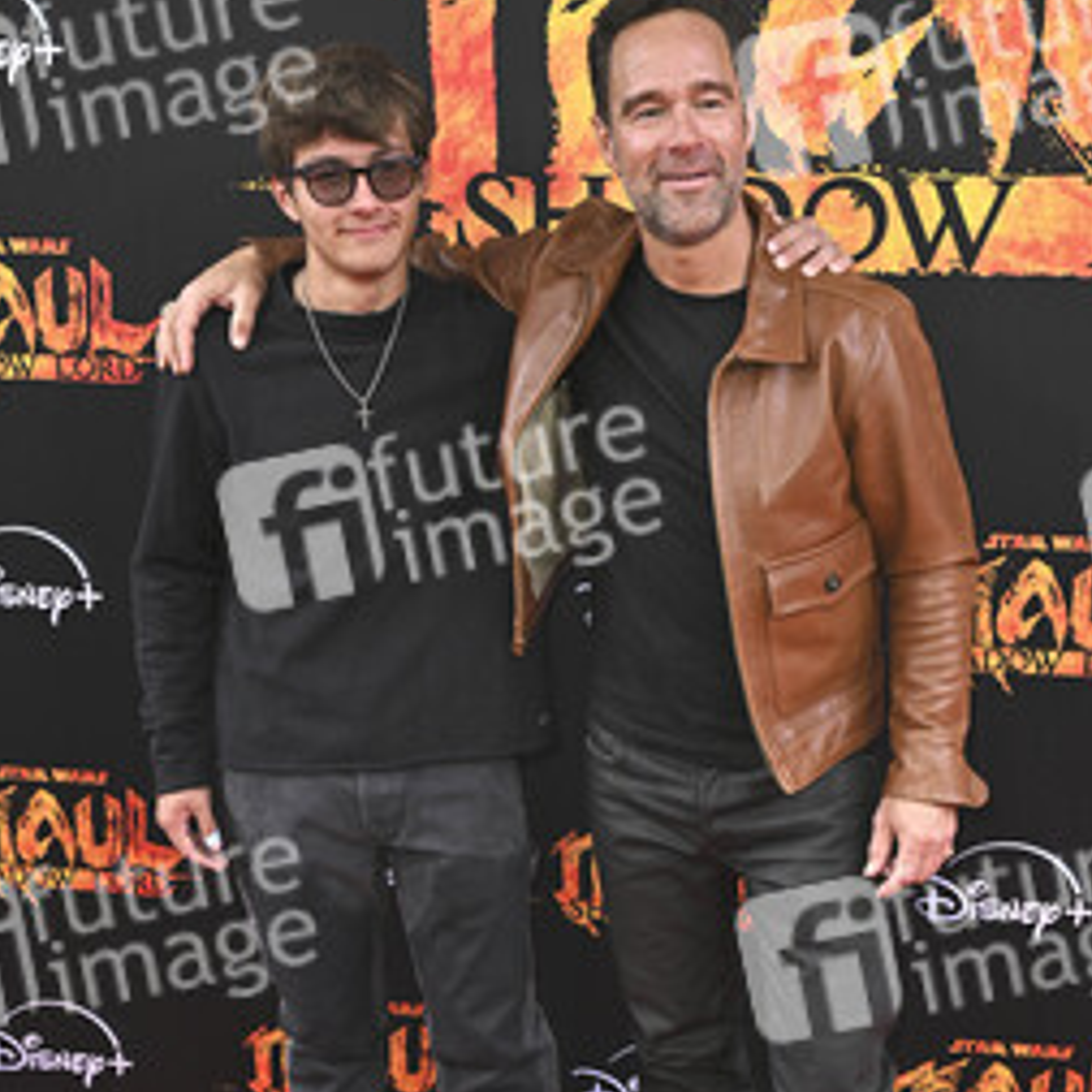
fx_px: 1677
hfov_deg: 36.1
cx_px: 565
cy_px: 725
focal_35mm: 47
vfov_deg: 35.7
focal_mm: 35
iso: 640
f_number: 6.3
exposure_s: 1/320
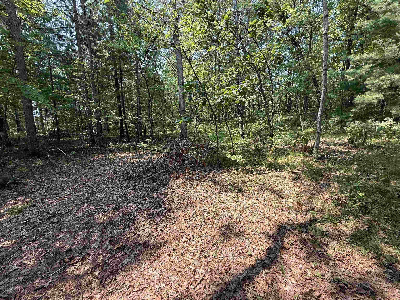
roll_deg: +0.3
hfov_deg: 102.1
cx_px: 200
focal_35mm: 14
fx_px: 162
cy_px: 150
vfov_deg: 85.7
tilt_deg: -10.8
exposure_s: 1/210
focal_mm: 2.22
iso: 50
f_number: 2.2
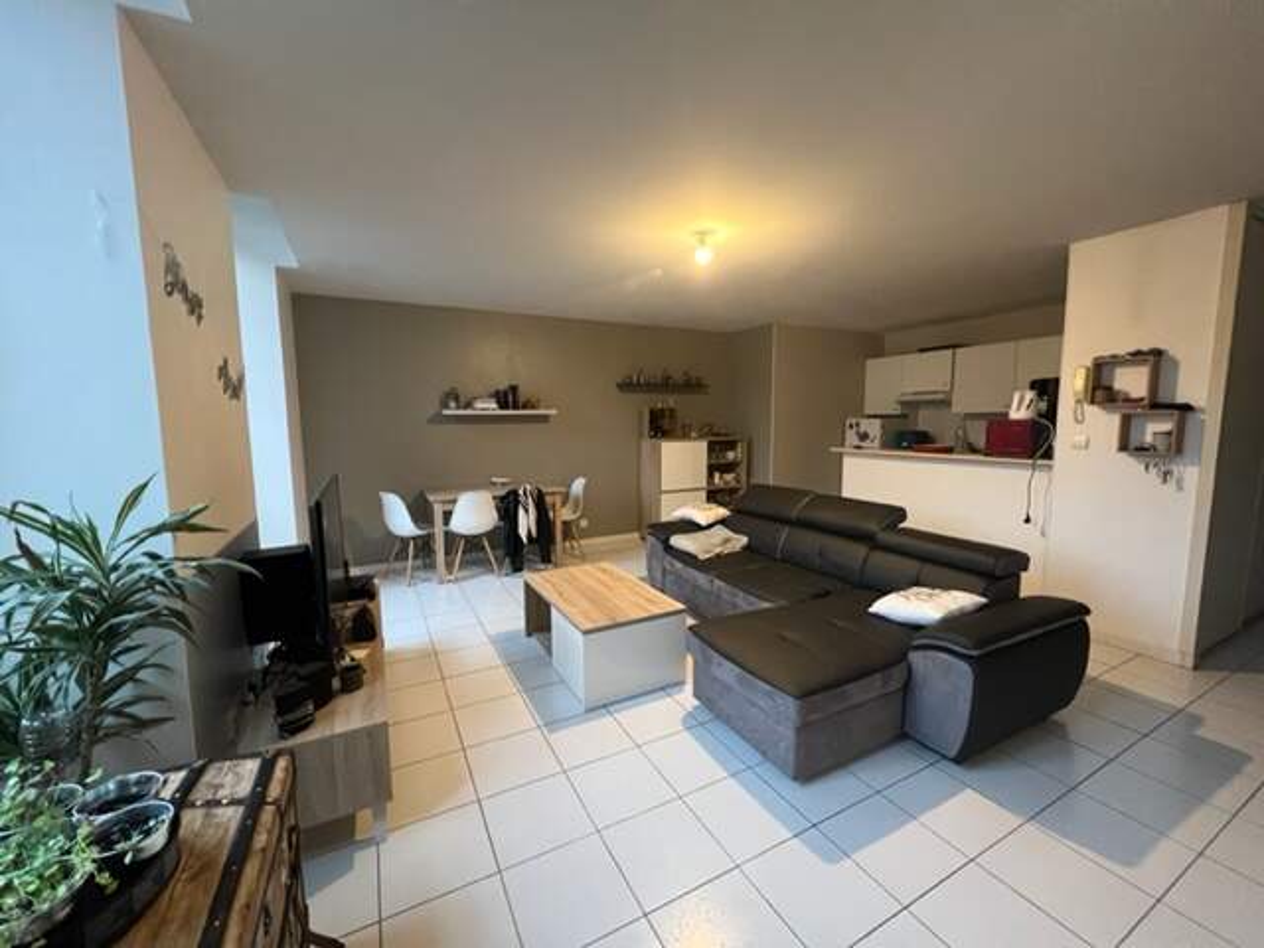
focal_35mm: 13
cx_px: 632
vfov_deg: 89.9
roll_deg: +1.0
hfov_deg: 106.2
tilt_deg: -5.6
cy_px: 474
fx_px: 475
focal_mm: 1.57
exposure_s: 1/50
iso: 640
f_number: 1.8
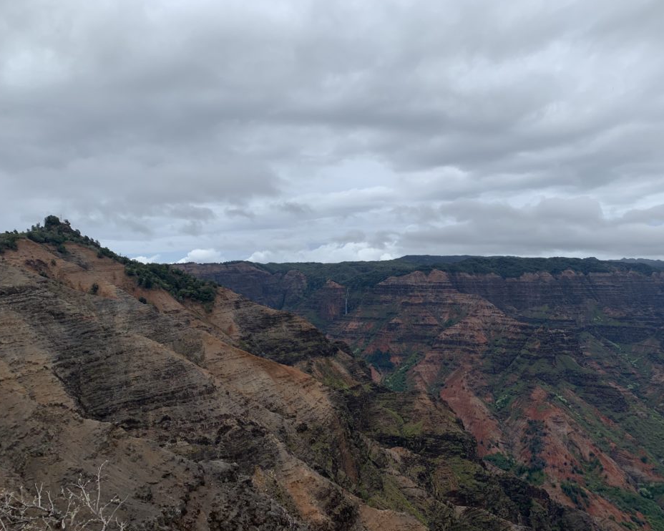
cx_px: 346
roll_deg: +0.3
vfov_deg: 51.5
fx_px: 550
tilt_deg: +3.3
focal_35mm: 28
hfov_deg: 62.2
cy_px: 259
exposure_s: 1/1880
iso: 25
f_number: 1.8
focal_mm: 4.25
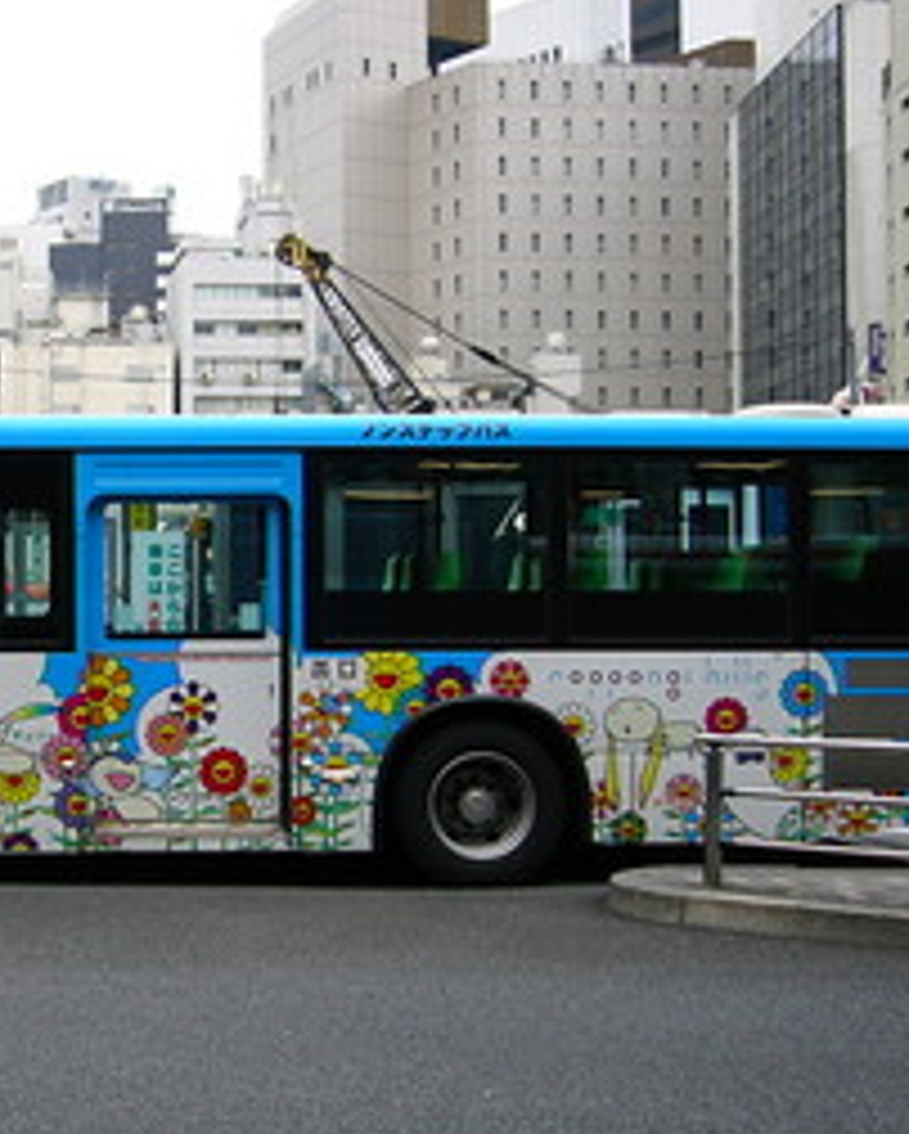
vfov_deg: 30.9
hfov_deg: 24.2
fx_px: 2049
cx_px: 63
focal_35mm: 61
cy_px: 603
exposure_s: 1/125
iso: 50
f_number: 2.8
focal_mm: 5.8
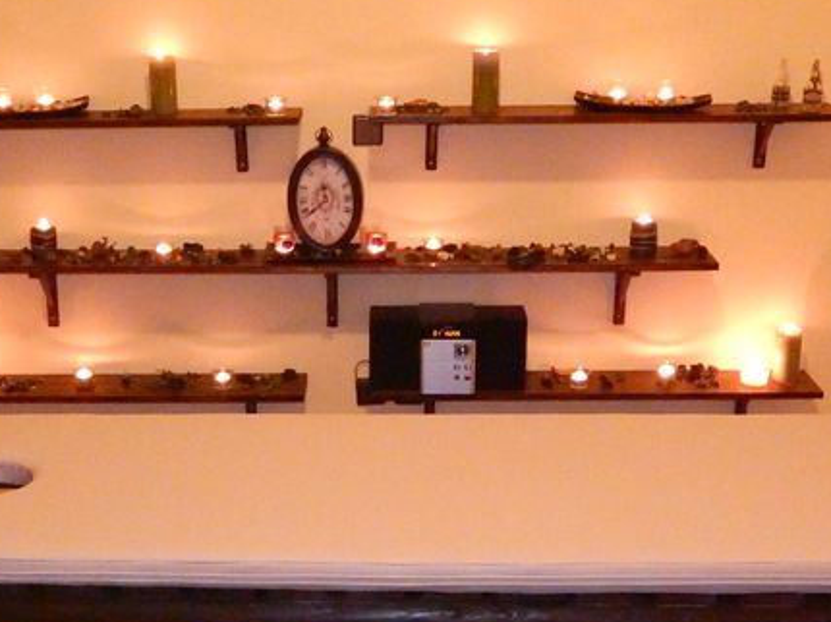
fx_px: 1464
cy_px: 452
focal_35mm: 61
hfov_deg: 31.6
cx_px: 325
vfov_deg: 23.8
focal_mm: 6.1
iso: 3200
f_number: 3.3
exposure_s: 1/30
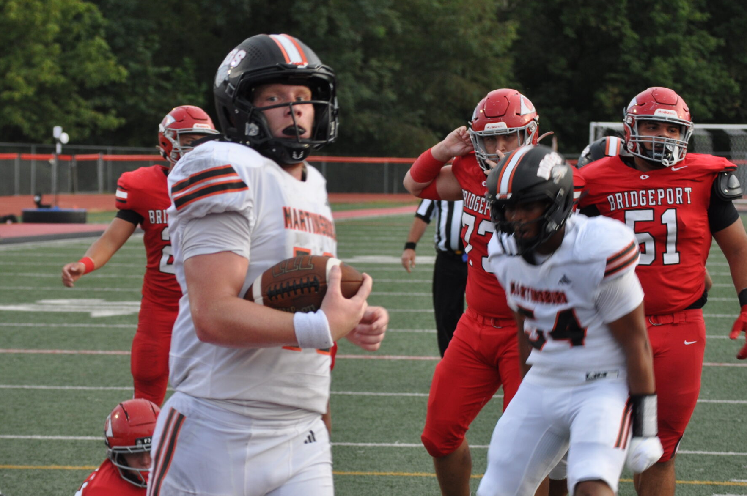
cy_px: 286
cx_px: 338
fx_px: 3876
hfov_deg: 11.0
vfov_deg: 7.3
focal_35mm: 187
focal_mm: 86
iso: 400
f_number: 5.6
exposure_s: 1/125
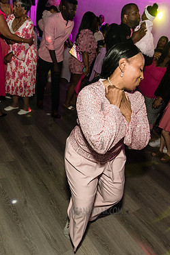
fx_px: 205
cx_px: 102
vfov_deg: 63.4
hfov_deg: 44.7
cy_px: 143
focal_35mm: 29
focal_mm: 24
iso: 4000
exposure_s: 1/200
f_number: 4.5
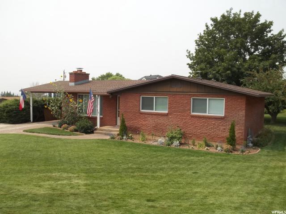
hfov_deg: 55.4
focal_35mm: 33
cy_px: 107
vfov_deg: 42.9
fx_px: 273
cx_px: 143
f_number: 8
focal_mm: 5.9
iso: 64
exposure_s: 1/125
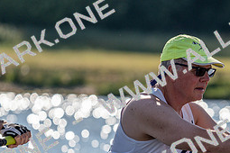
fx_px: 5219
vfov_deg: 1.7
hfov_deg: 2.5
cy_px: 117
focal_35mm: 817
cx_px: 209
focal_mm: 359
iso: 160
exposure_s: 1/1600
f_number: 6.3
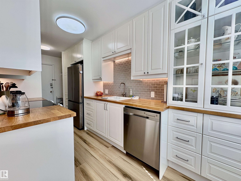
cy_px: 90
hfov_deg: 102.1
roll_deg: +0.1
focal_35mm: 14
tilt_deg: -2.3
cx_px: 120
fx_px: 97
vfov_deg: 85.7
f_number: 2.2
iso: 50
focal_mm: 2.22
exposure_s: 1/129
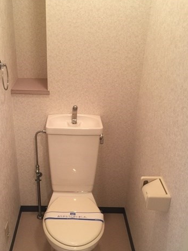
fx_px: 290
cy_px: 157
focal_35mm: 40
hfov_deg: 35.7
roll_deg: -2.1
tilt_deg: -28.3
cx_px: 67
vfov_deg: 46.4
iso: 100
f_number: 2.2
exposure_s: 1/15
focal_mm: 4.15
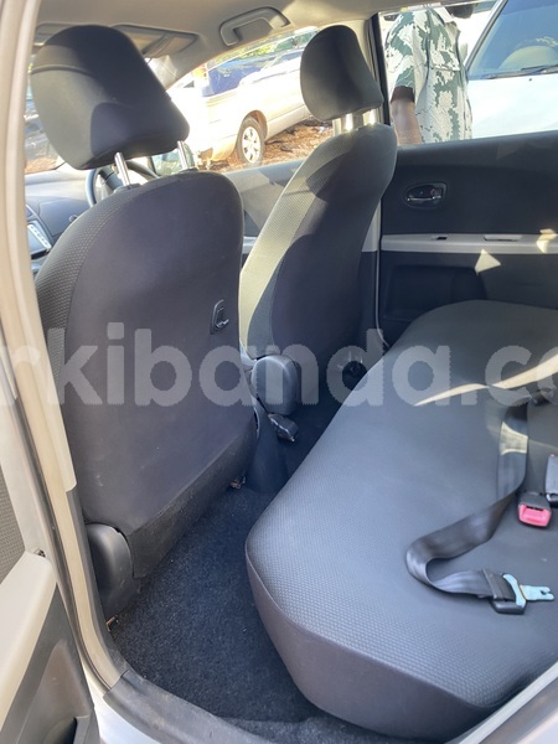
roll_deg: +4.9
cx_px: 279
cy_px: 372
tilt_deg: -23.8
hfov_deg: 53.1
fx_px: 559
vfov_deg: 67.3
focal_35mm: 26
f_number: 1.8
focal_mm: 4.25
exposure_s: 1/60
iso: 125
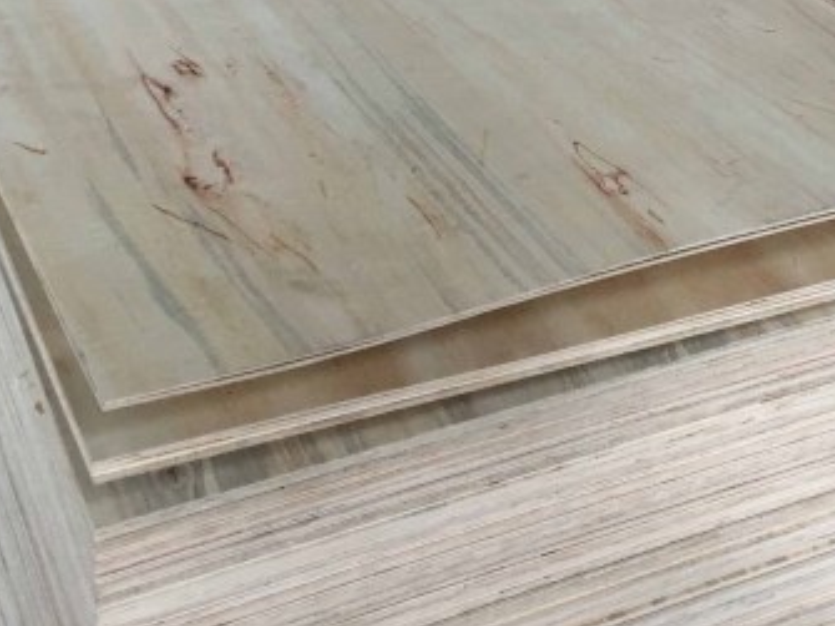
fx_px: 1254
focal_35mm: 52
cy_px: 160
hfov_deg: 35.6
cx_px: 673
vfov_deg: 27.6
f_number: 2.2
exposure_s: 1/17
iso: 50
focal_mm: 4.15
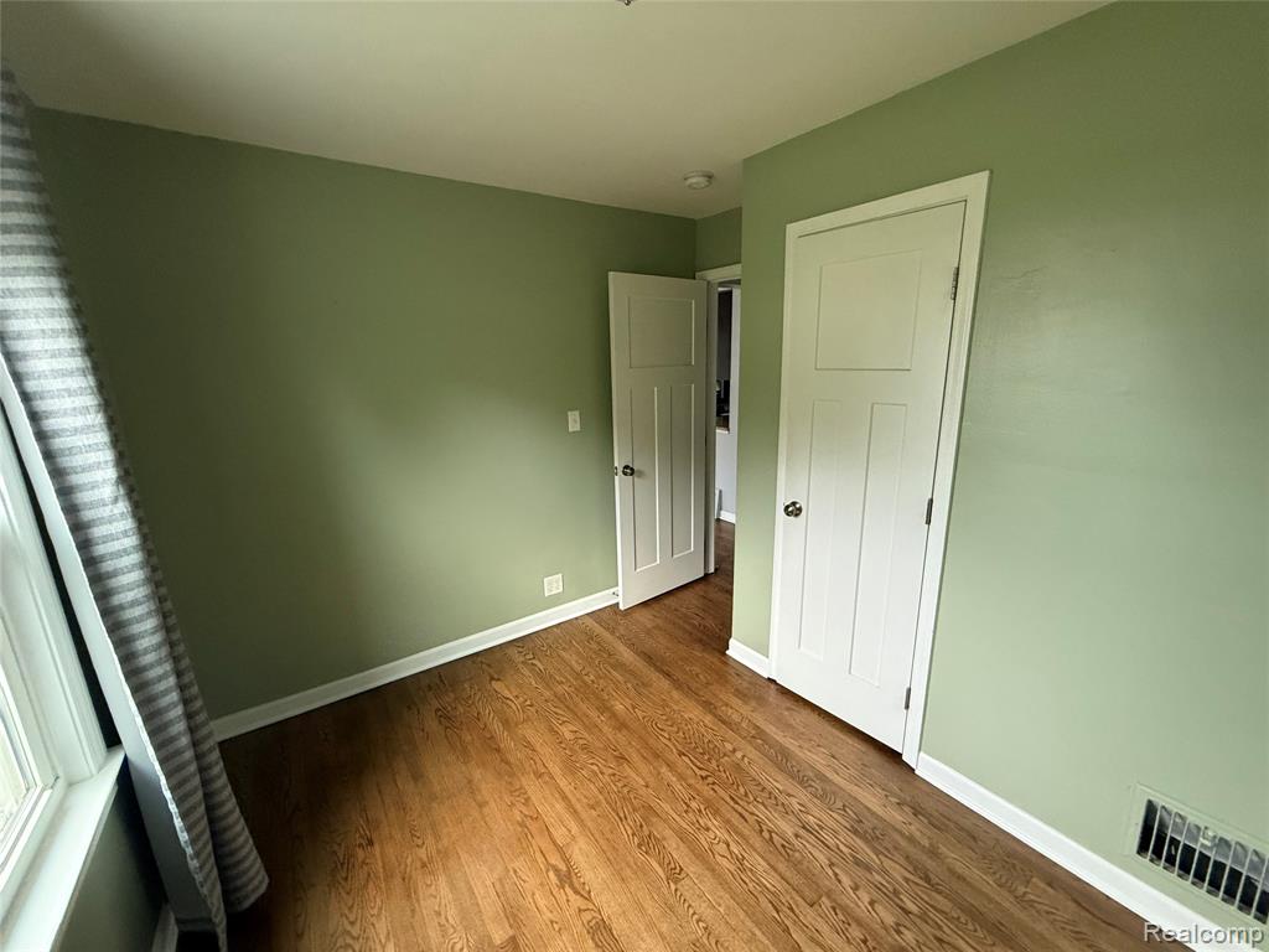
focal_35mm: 14
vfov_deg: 85.7
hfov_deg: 102.1
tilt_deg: -12.6
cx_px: 634
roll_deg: +1.1
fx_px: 513
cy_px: 476
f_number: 2.2
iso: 320
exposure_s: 1/68
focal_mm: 2.22
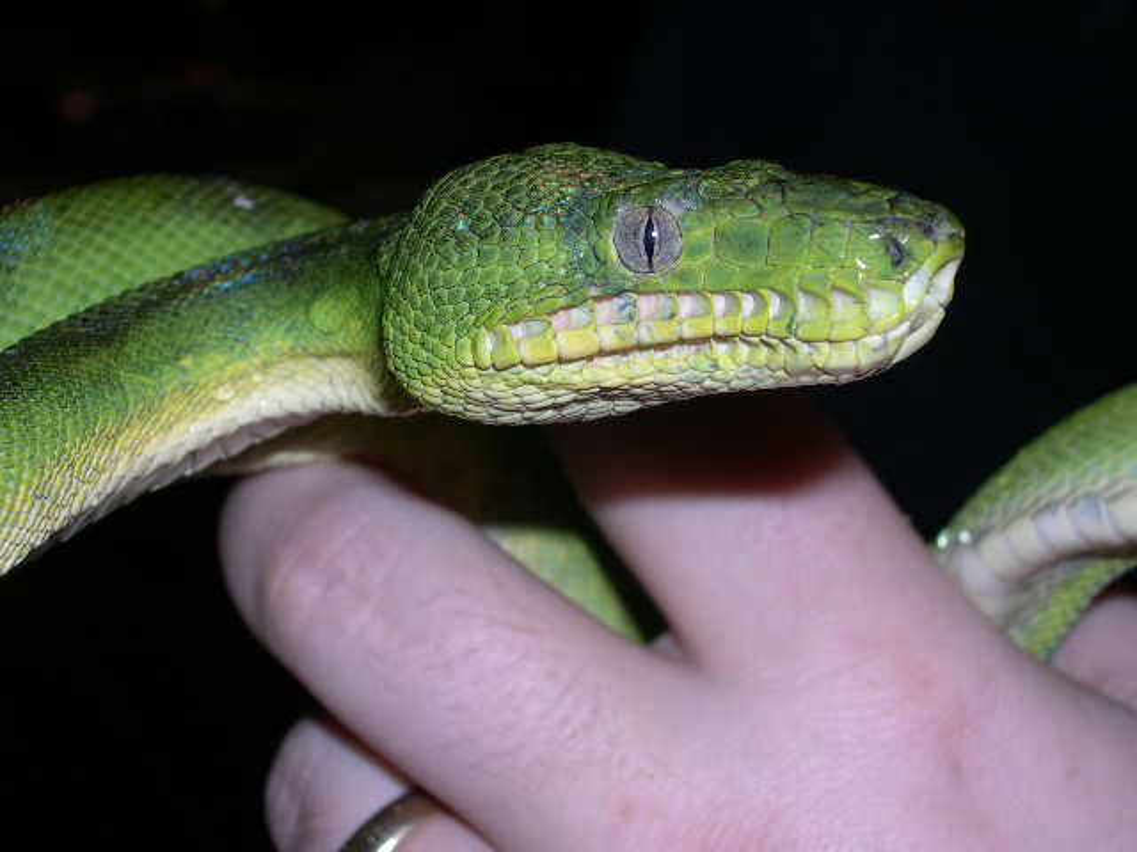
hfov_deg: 27.0
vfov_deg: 20.4
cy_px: 426
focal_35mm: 72
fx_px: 2365
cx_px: 568
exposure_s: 1/60
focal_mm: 15.3
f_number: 10.4
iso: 100
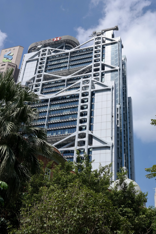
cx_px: 78
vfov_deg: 44.5
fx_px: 286
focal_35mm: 44
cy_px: 117
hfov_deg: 30.5
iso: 100
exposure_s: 1/320
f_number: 7.1
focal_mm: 29
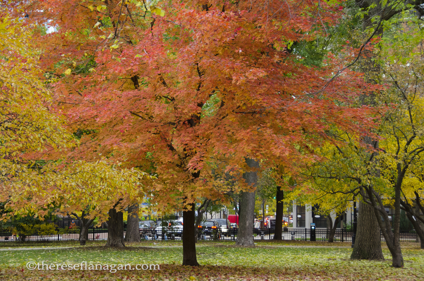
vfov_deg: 15.1
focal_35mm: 90
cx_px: 212
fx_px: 1058
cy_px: 140
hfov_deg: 22.7
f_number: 4.8
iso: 1000
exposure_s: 1/30
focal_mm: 60
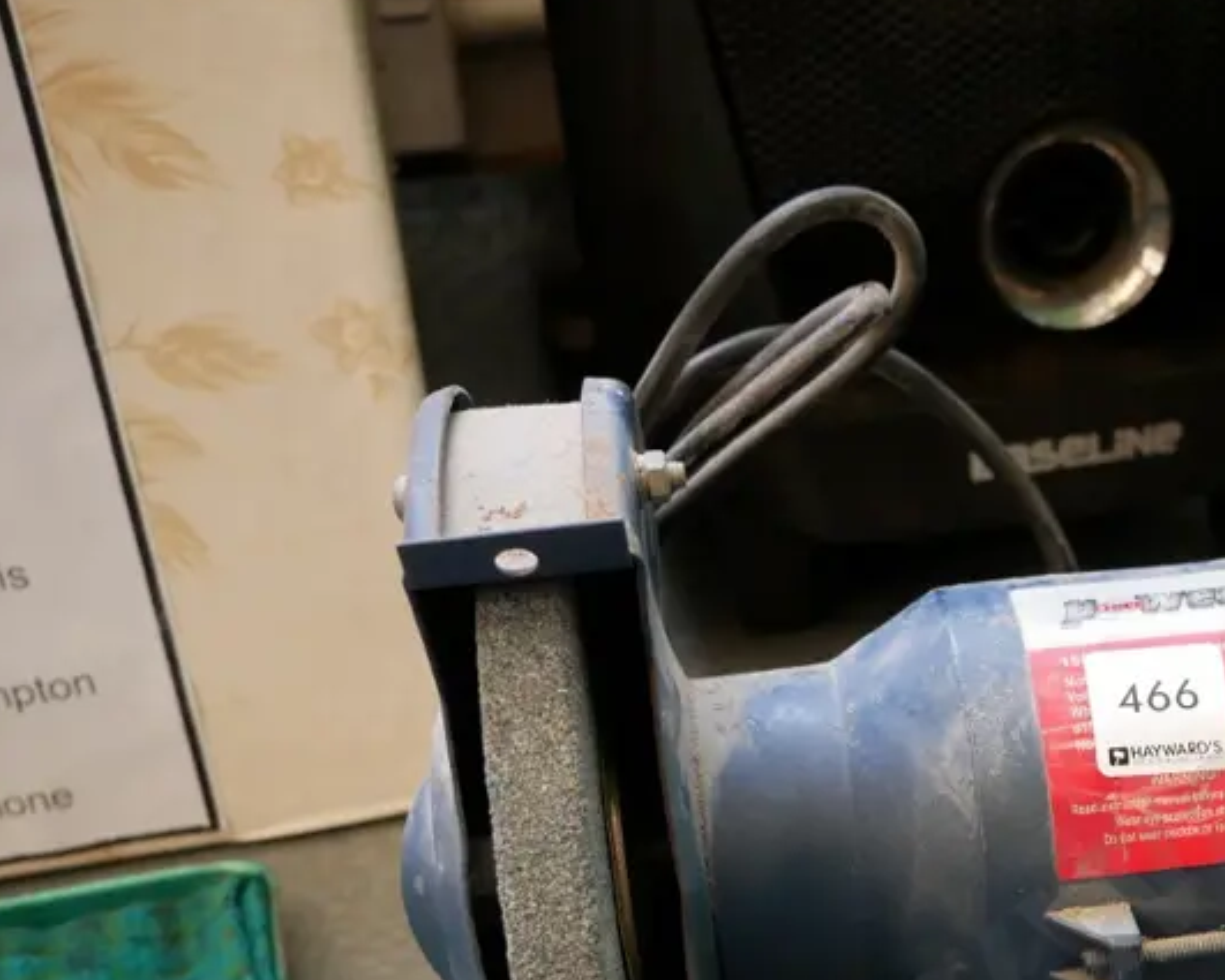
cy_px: 869
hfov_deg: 28.2
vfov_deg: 23.3
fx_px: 2321
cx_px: 1160
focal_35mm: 64
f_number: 4
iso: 800
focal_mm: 17
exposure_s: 1/60
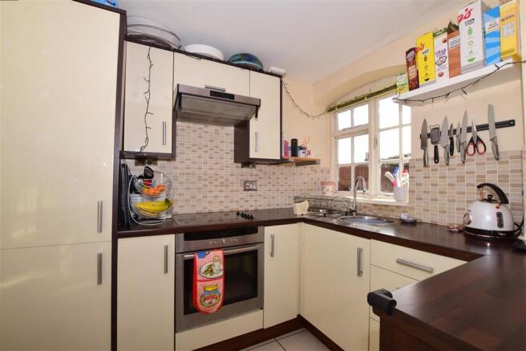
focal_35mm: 15
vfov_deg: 77.3
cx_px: 263
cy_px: 176
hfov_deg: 100.4
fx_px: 219
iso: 400
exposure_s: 1/200
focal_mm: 10
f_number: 14
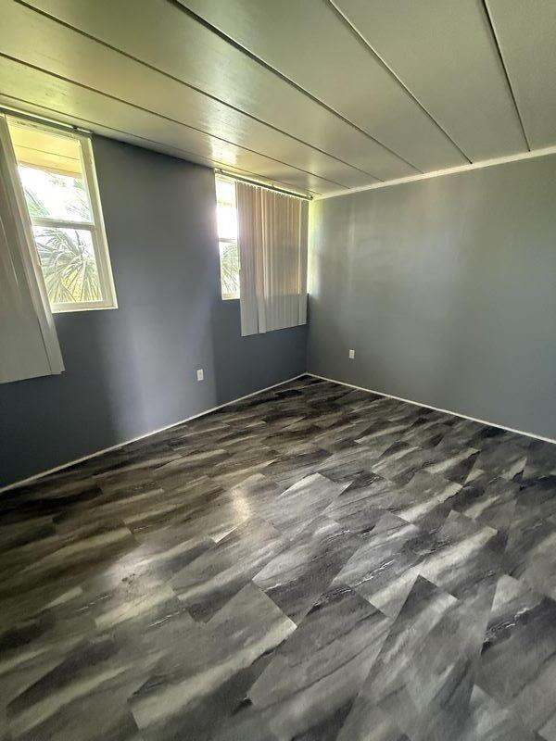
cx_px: 278
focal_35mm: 14
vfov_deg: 102.1
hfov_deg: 85.7
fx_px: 300
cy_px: 370
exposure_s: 1/60
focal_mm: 2.22
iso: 800
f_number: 2.2
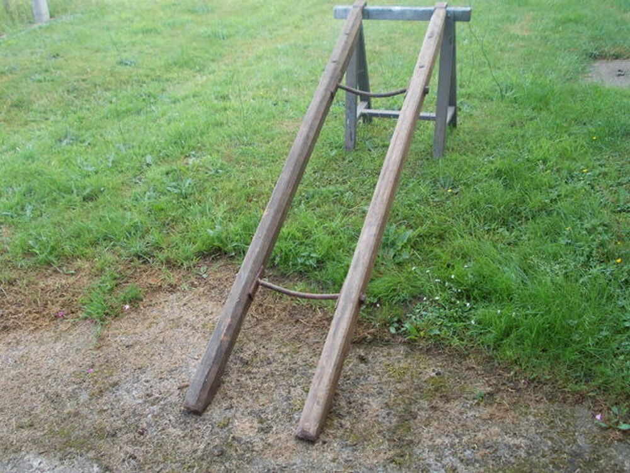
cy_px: 236
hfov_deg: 49.0
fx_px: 692
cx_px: 315
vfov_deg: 37.7
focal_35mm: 38
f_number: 3.1
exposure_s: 1/100
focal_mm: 5.3
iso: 80
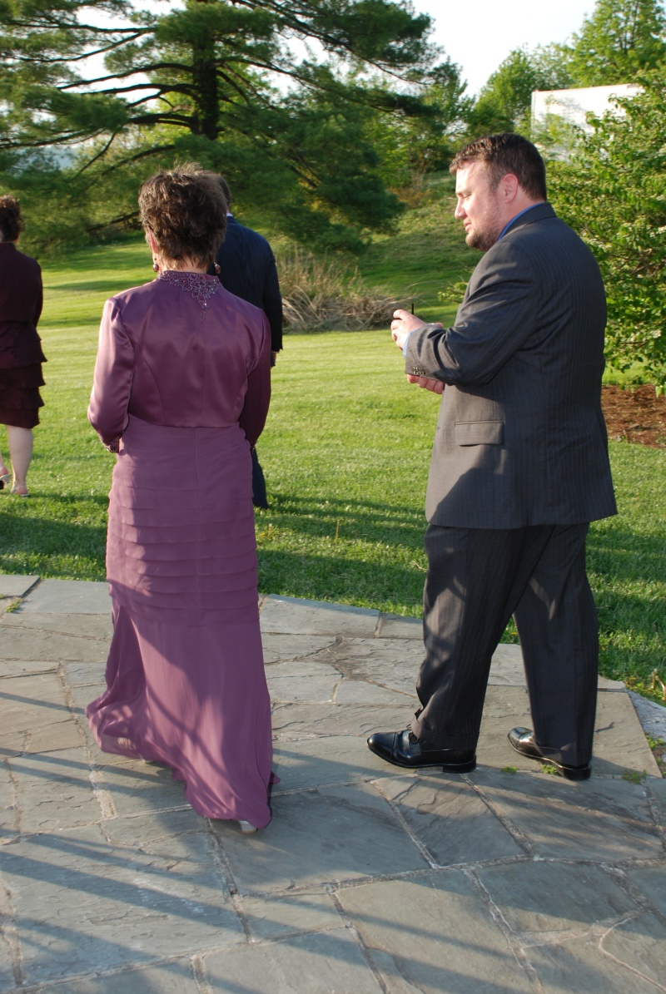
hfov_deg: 29.0
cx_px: 333
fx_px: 1287
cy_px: 497
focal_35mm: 46
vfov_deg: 42.3
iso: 140
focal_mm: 31
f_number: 5.6
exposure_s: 1/125
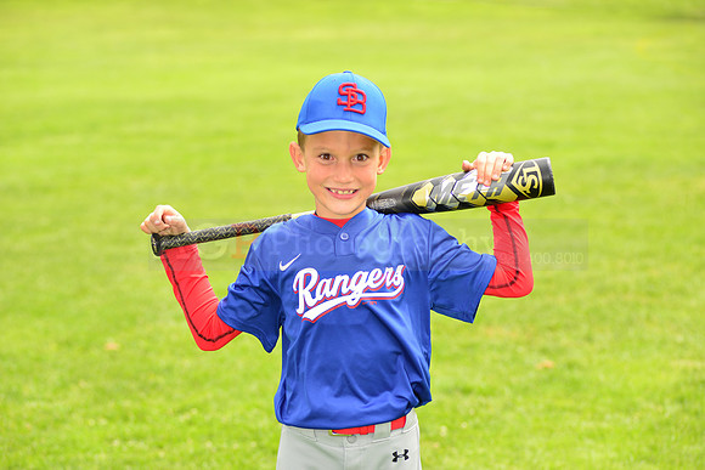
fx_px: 2155
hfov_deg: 18.6
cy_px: 235
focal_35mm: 110
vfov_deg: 12.5
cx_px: 352
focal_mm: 110
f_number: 5
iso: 100
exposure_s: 1/250
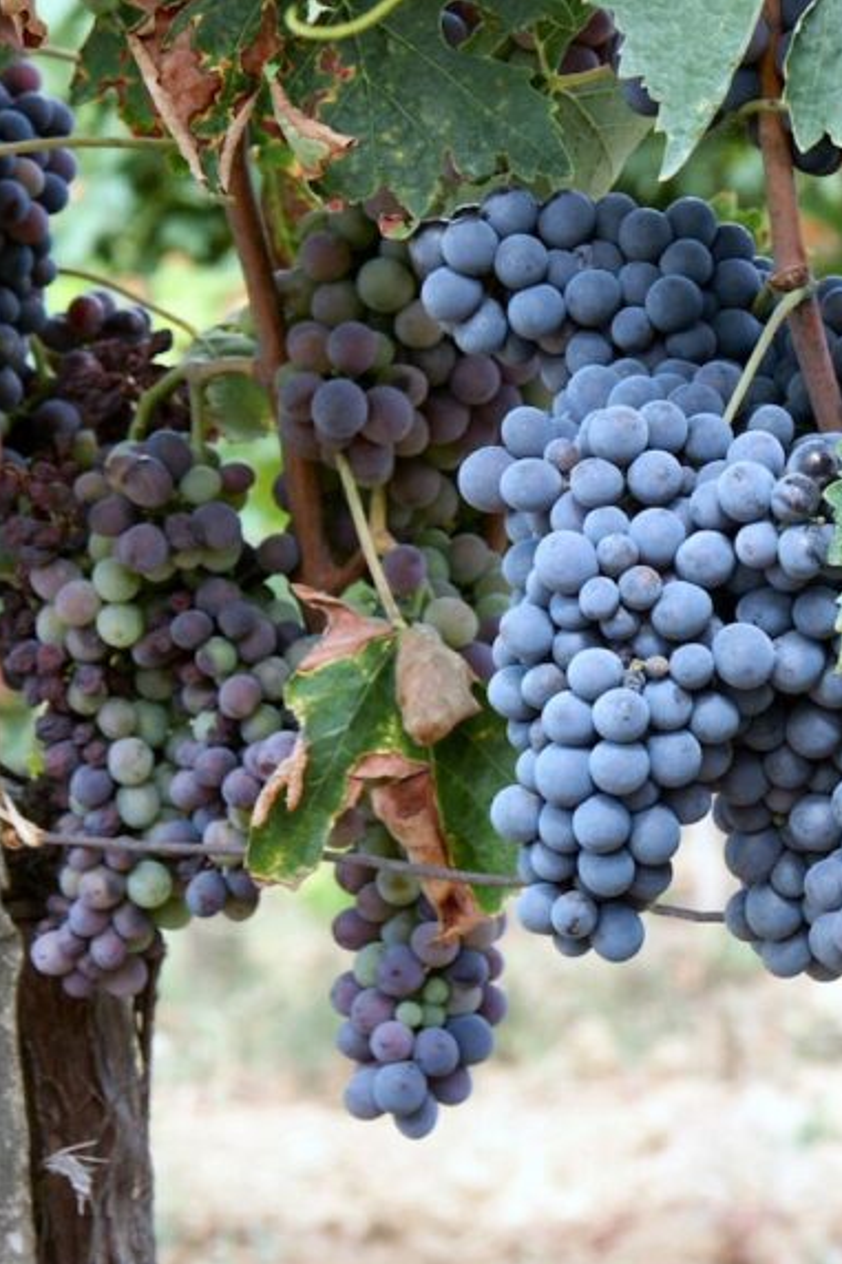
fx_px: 6669
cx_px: 756
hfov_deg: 7.2
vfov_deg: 10.8
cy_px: 634
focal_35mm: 190
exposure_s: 1/180
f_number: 4
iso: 100
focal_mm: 34.57
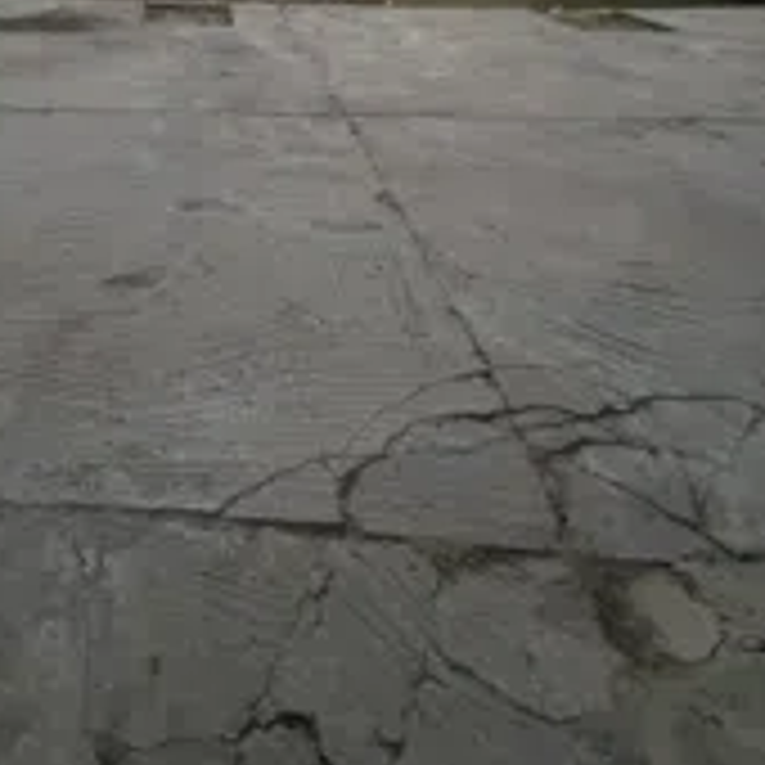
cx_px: 194
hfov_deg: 56.2
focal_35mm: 27
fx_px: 675
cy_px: 9
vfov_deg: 49.0
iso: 400
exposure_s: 1/60
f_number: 1.8
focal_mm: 1.57
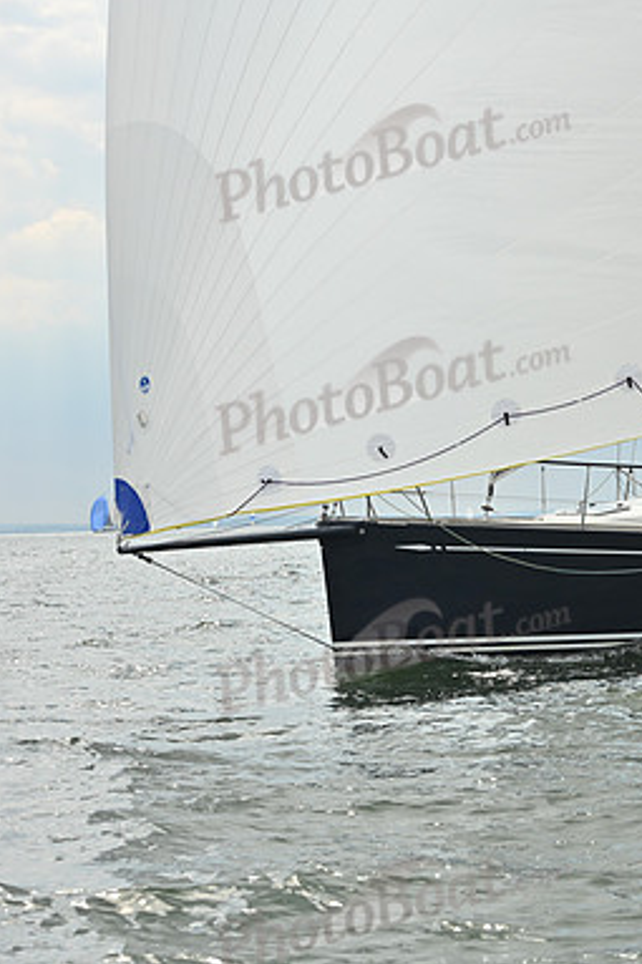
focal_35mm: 106
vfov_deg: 19.3
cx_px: 702
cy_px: 485
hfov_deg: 12.7
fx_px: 2838
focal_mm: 70
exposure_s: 1/1600
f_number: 7.1
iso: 320
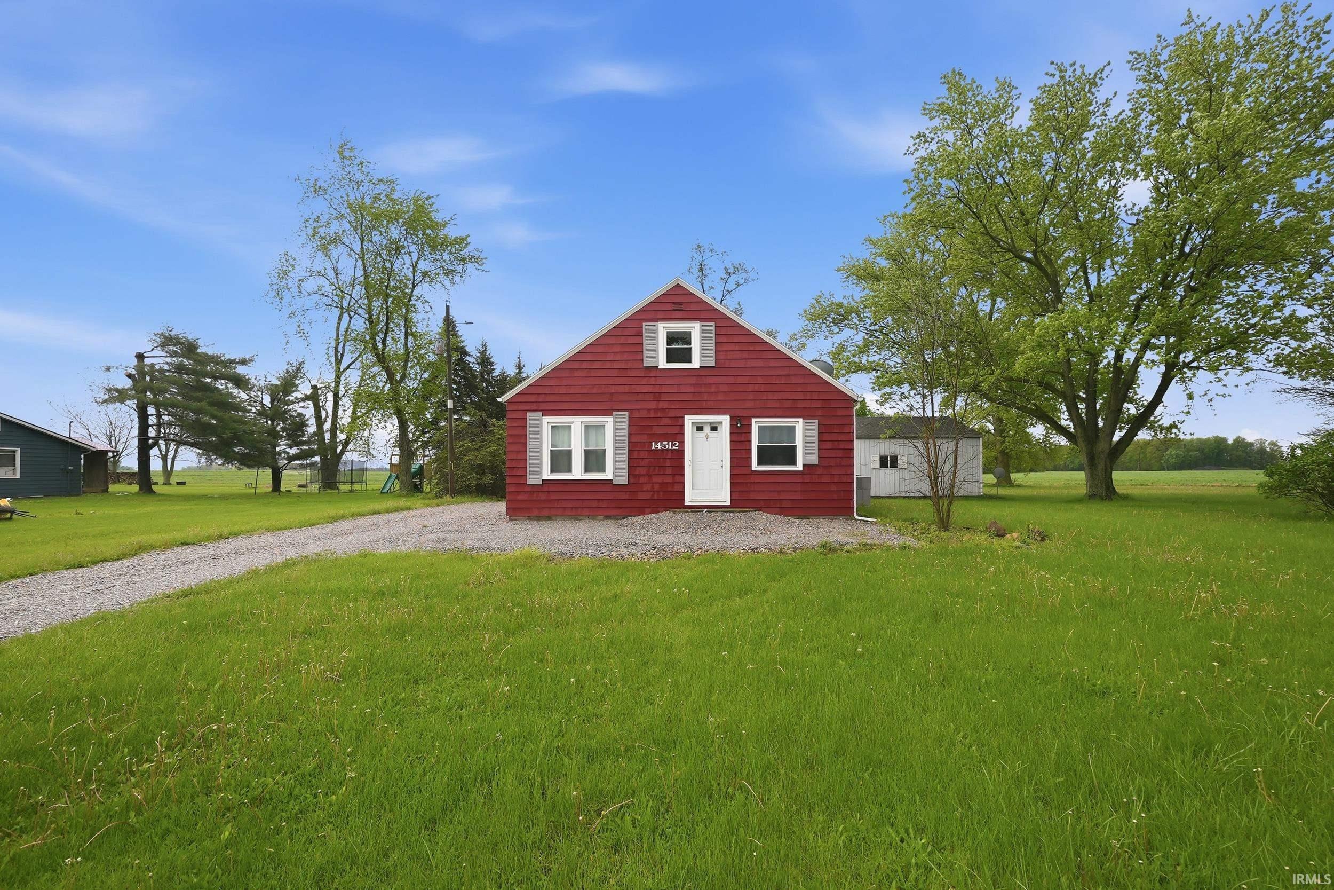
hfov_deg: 100.4
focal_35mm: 15
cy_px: 445
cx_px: 667
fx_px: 556
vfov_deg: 77.3
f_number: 4.5
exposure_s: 1/640
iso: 100
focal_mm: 10
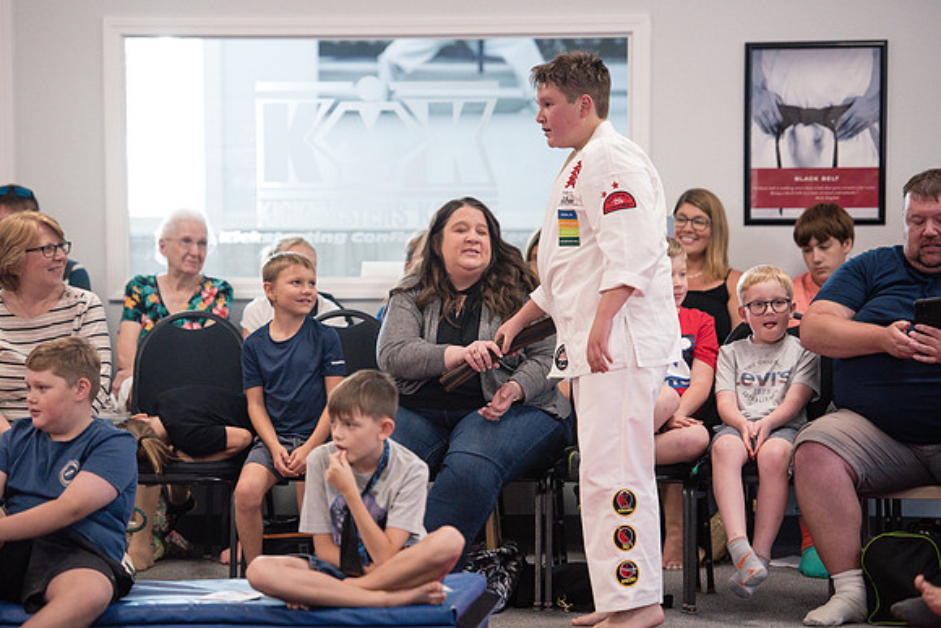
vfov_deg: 8.3
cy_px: 314
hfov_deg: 12.4
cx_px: 461
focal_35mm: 166
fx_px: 4332
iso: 1600
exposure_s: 1/400
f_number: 2.8
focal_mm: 155
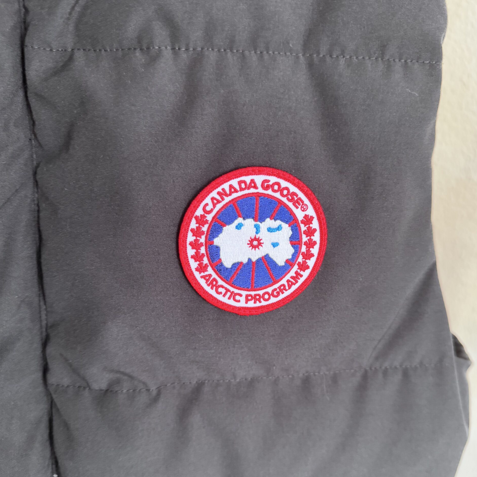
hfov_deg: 55.6
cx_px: 243
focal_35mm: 29
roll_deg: -4.8
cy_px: 264
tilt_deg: -16.9
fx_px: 452
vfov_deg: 55.5
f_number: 1.78
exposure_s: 1/60
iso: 500
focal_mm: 6.76
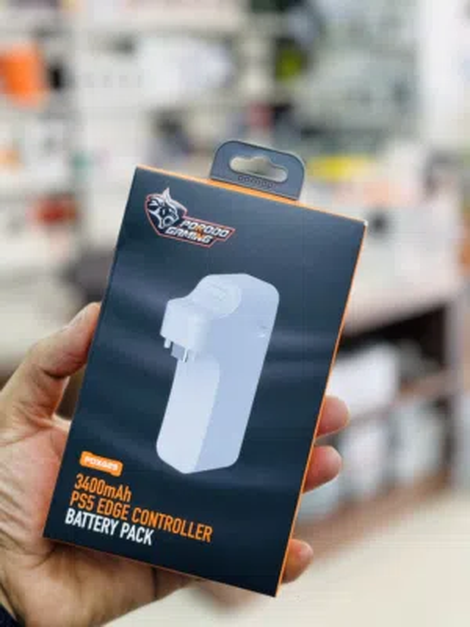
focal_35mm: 48
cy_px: 314
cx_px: 235
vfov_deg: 39.7
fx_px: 869
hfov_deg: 30.3
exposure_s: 1/100
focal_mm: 6.76
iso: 80
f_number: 1.78
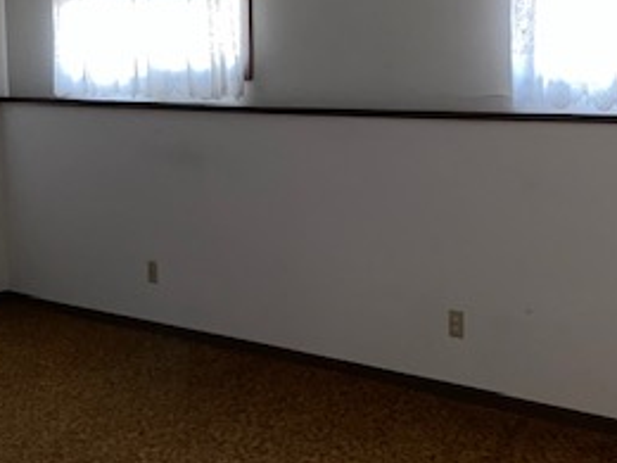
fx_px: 1141
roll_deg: +0.0
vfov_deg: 22.9
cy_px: 202
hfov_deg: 30.2
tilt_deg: -6.6
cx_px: 382
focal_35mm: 64
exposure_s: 1/4
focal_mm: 4.25
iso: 80
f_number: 1.8
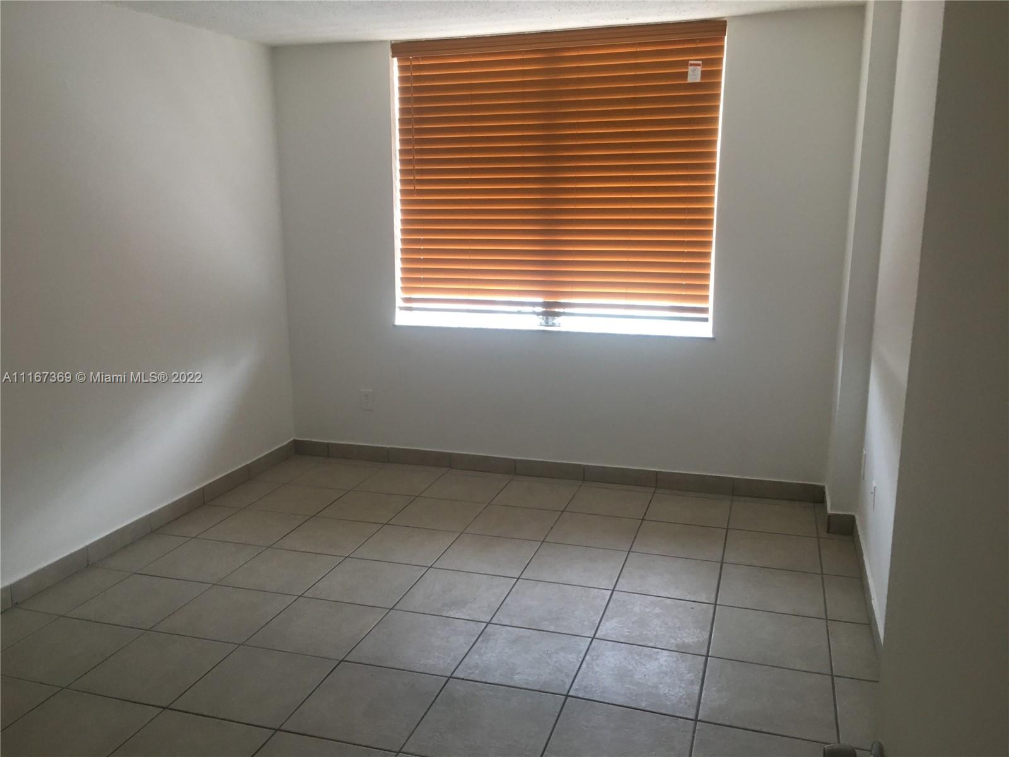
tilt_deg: -10.8
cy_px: 378
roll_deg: +0.5
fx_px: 845
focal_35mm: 29
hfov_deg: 61.7
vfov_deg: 48.2
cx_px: 504
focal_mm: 4.15
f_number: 2.2
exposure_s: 1/30
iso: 100
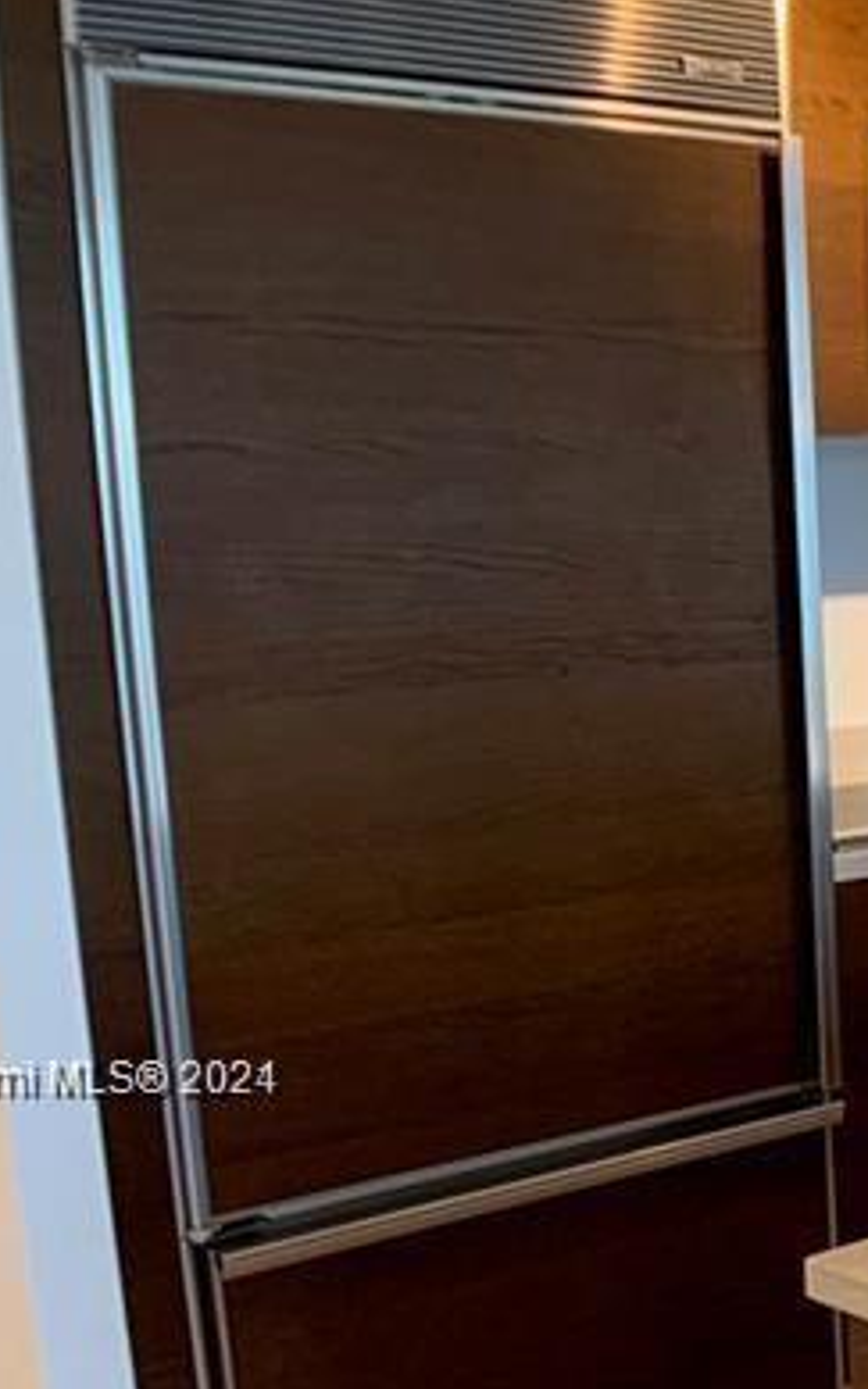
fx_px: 3218
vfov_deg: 24.0
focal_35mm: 85
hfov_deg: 14.5
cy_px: 1082
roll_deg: +0.0
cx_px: 1232
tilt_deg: -12.7
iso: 125
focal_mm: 4.25
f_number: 1.8
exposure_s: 1/60
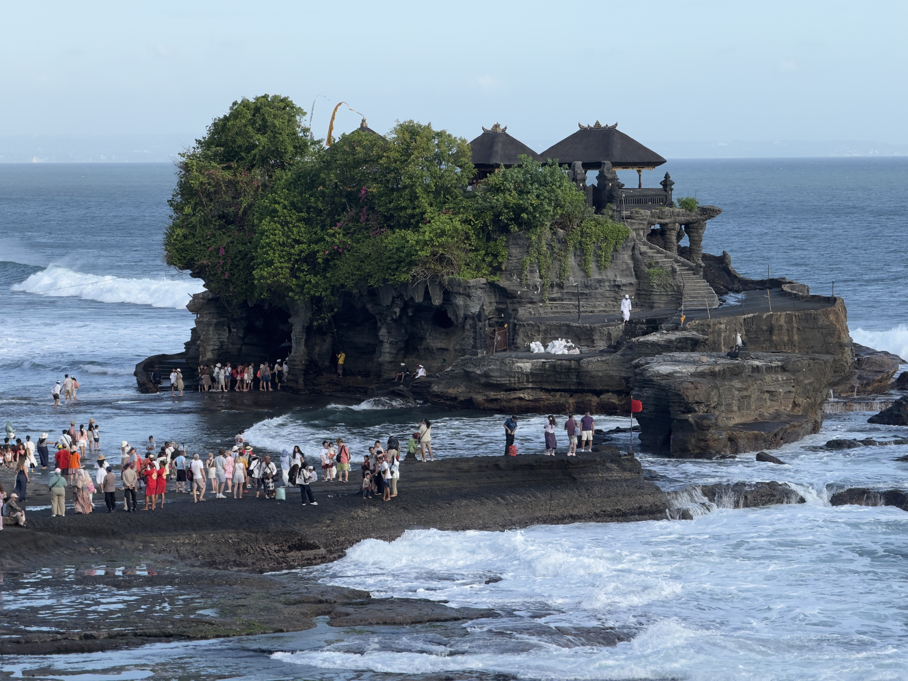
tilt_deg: -2.2
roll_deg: +0.3
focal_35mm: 120
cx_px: 454
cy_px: 340
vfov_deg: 12.3
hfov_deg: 16.4
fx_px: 3148
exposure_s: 1/576
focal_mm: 15.66
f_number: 2.8
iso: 50
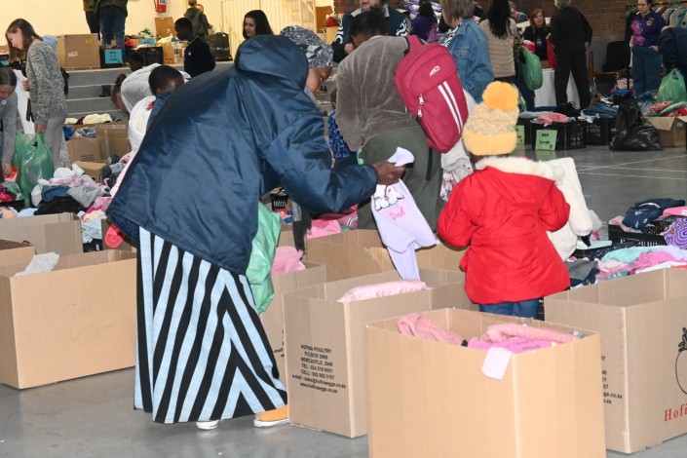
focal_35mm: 75
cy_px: 229
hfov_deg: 27.0
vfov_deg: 18.2
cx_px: 344
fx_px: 1431
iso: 6400
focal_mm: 50
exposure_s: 1/60
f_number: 6.3
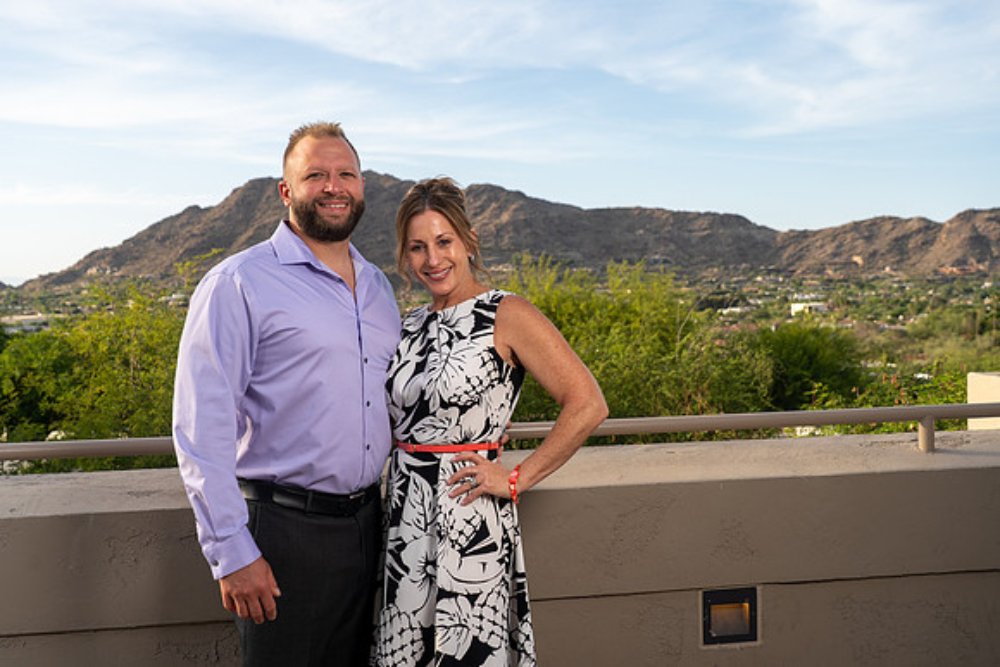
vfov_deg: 34.2
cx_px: 500
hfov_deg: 49.5
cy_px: 334
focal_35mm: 39
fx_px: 1084
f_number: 5.6
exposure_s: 1/250
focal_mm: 39
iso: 100
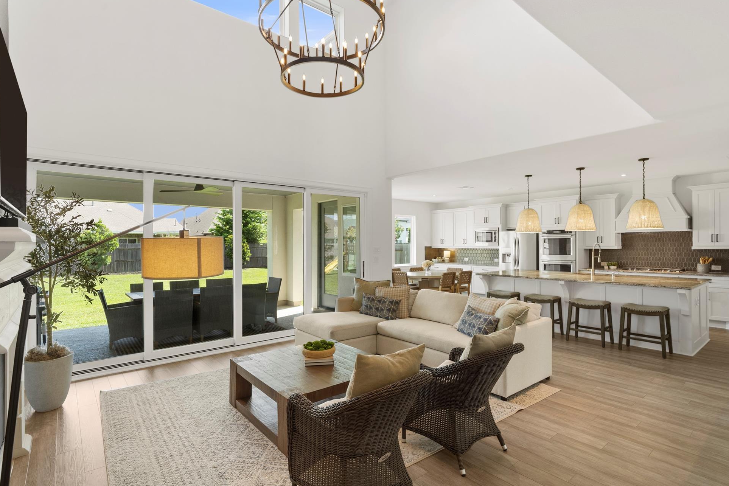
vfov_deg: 70.4
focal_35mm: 17
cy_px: 248
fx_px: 344
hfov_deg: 93.2
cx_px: 352
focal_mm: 16
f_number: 8
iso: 320
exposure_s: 1/3
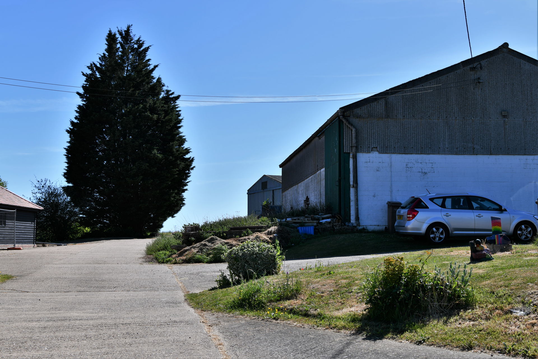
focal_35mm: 40
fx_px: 598
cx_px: 269
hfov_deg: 48.5
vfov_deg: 33.4
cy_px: 180
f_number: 8
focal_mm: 40
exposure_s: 1/320
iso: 64
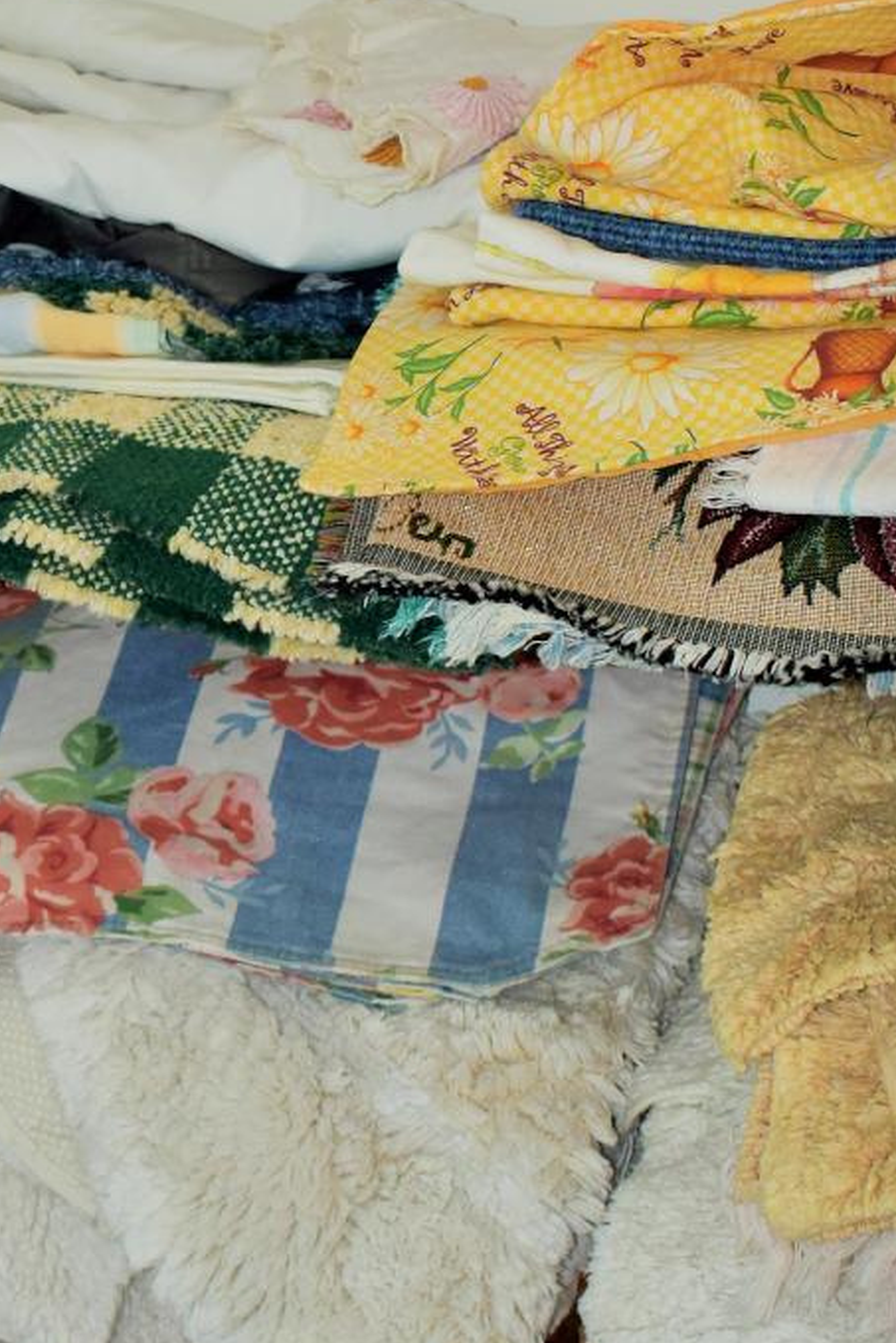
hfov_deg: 12.7
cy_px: 400
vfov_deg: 19.2
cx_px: -27
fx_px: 3955
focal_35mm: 106
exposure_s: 1/30
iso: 720
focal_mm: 24
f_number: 3.8
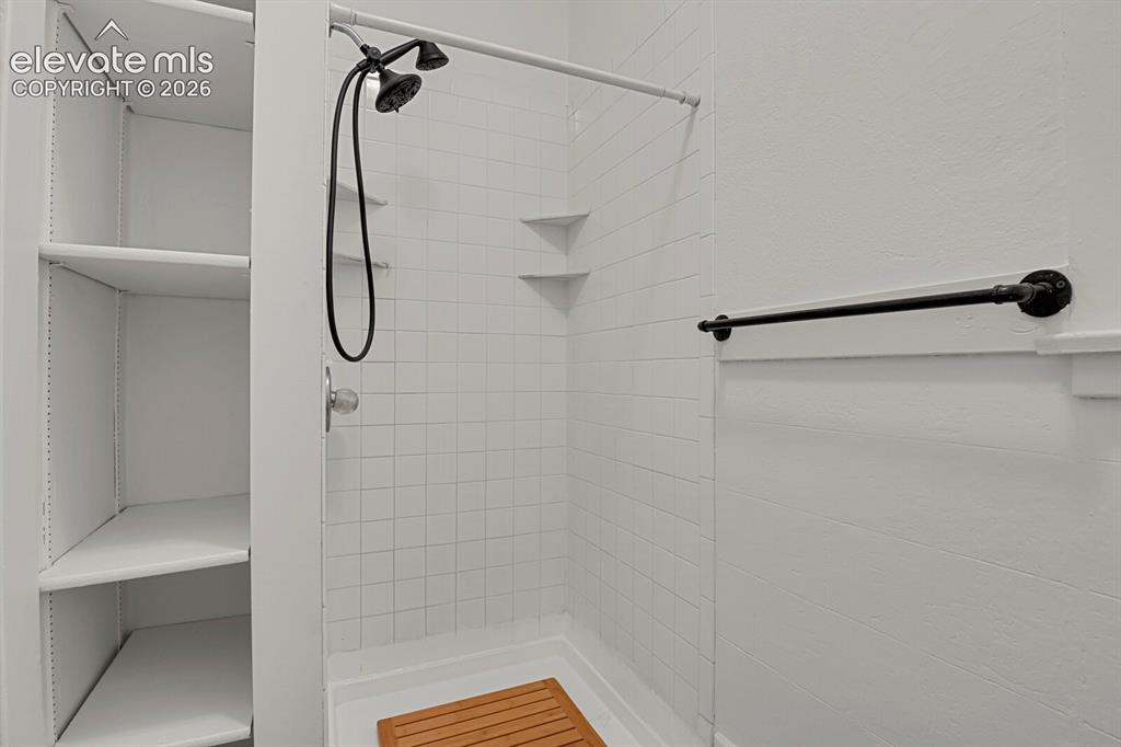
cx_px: 560
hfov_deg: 93.3
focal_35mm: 17
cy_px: 374
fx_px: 529
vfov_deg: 70.4
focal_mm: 17
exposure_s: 1/20
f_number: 8
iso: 10000
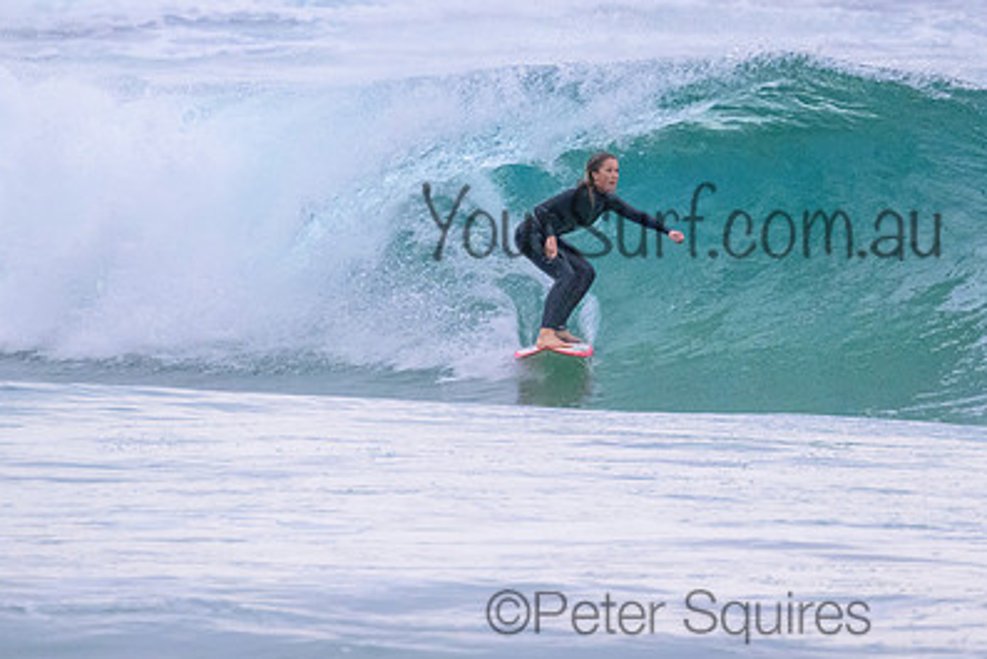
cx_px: 679
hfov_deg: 1.8
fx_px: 32087
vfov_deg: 1.2
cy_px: 200
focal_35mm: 1170
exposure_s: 1/320
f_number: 11
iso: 8000
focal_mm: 800
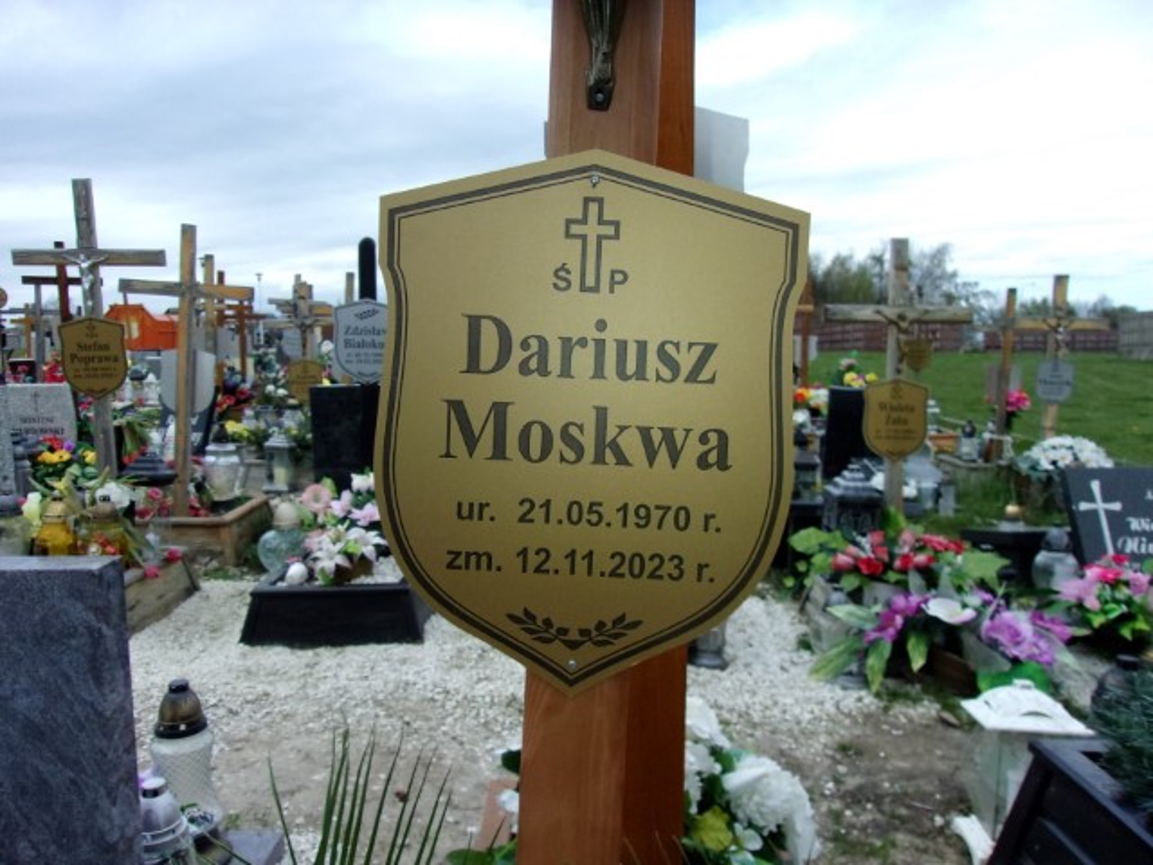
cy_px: 432
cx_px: 576
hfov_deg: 65.3
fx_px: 899
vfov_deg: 51.4
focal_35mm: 27
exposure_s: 1/150
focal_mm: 4.9
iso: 200
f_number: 10.4
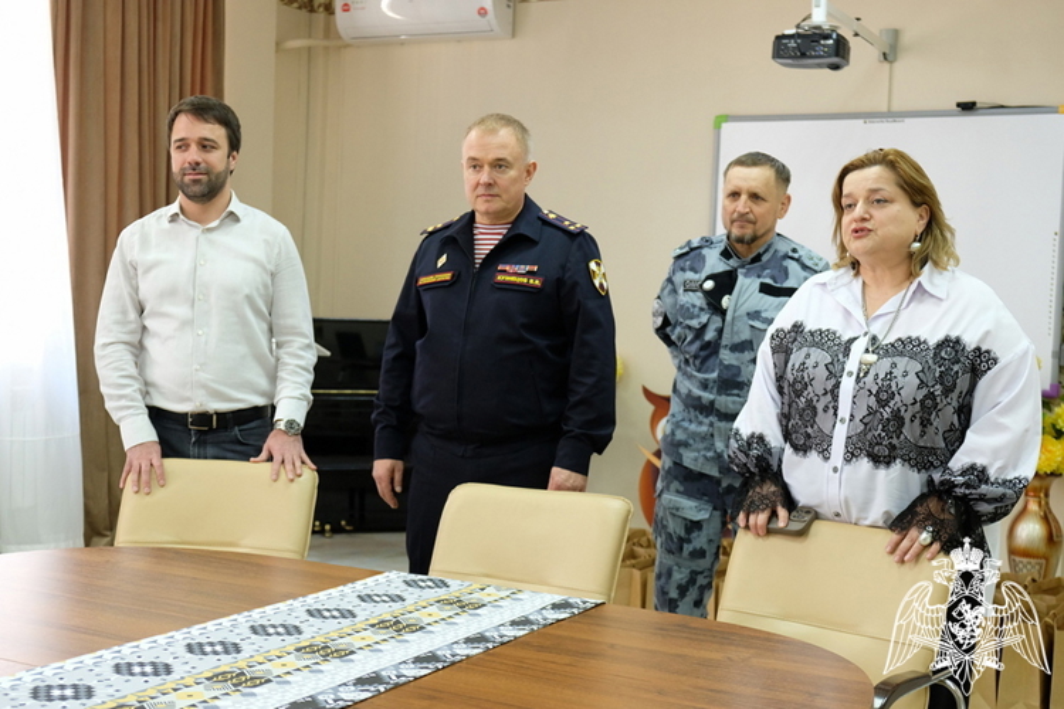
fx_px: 1330
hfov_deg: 43.6
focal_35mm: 45
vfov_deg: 29.9
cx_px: 532
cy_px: 354
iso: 1250
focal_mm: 30.2
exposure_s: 1/120
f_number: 3.6
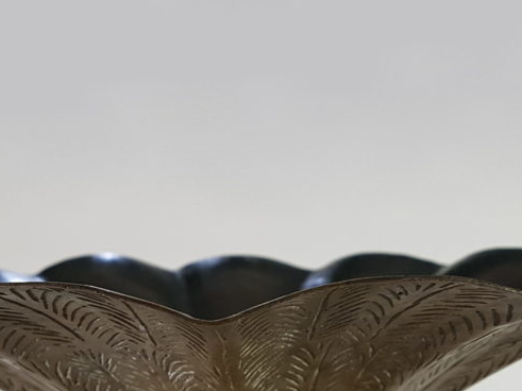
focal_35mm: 53
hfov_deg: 36.2
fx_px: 799
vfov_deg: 26.6
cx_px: 247
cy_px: 353
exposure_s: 1/50
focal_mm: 4.2
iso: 100
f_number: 1.7
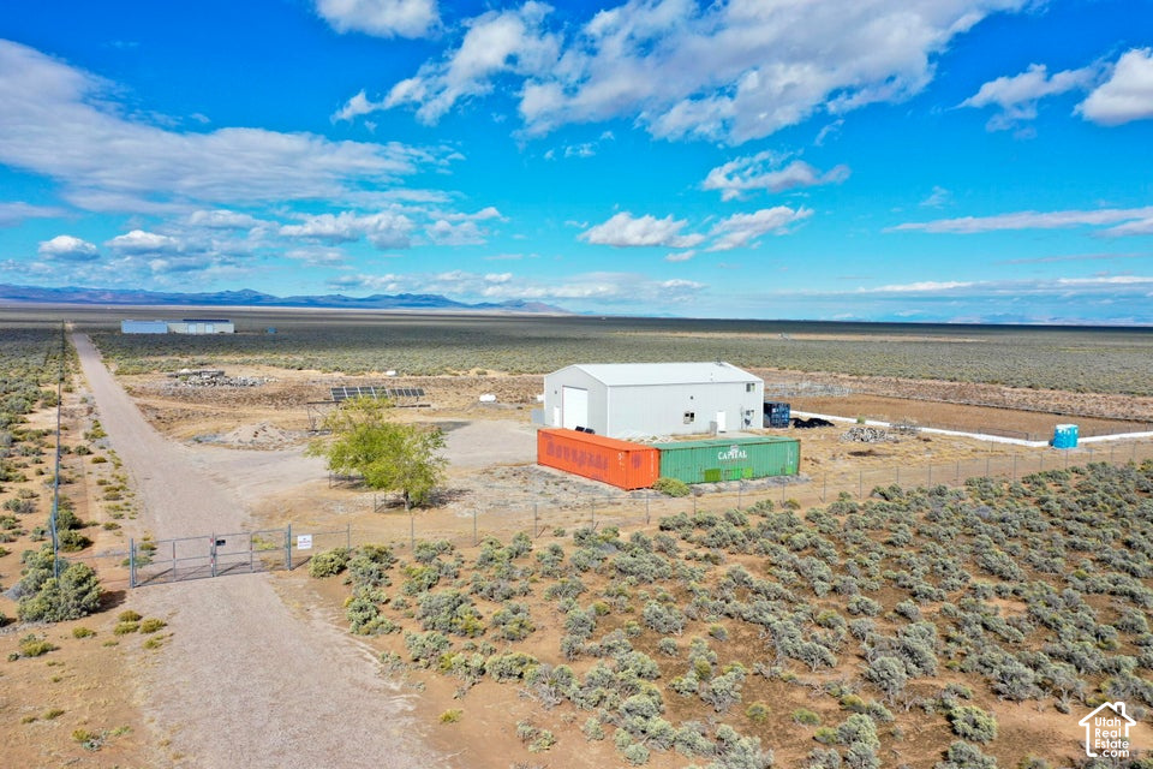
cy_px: 384
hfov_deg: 65.5
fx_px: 897
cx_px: 576
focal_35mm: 28
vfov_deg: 46.4
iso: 100
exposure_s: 1/500
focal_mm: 10.26
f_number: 5.6
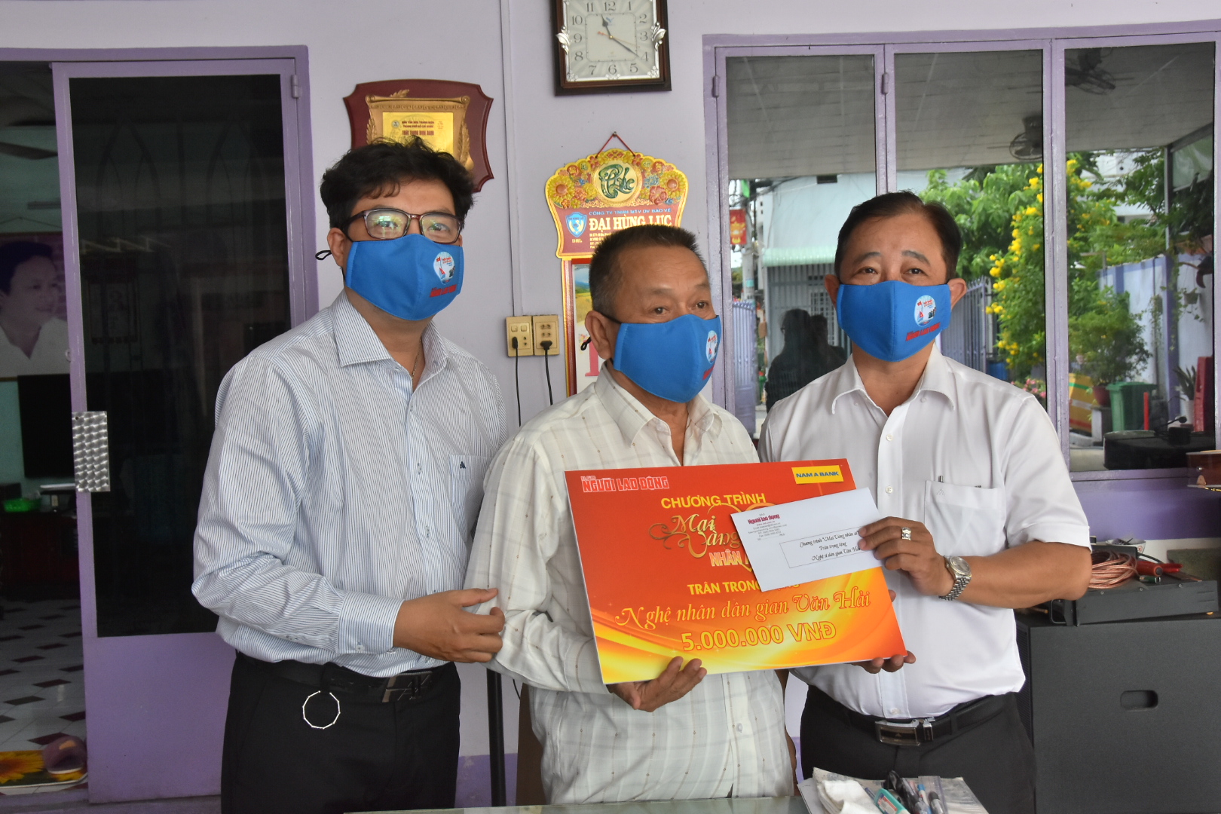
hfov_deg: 49.6
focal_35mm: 39
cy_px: 407
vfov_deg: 34.2
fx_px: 1323
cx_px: 610
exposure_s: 1/160
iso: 800
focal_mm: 26
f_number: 5.6
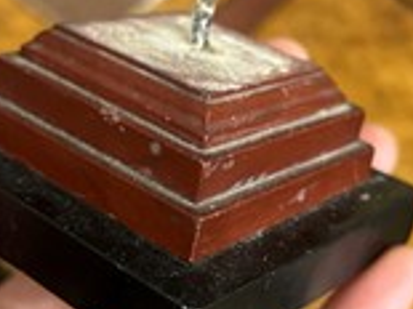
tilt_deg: -59.2
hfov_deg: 29.0
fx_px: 799
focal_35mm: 67
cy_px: 192
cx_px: 187
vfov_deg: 21.9
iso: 200
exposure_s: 1/50
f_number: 1.6
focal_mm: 5.1
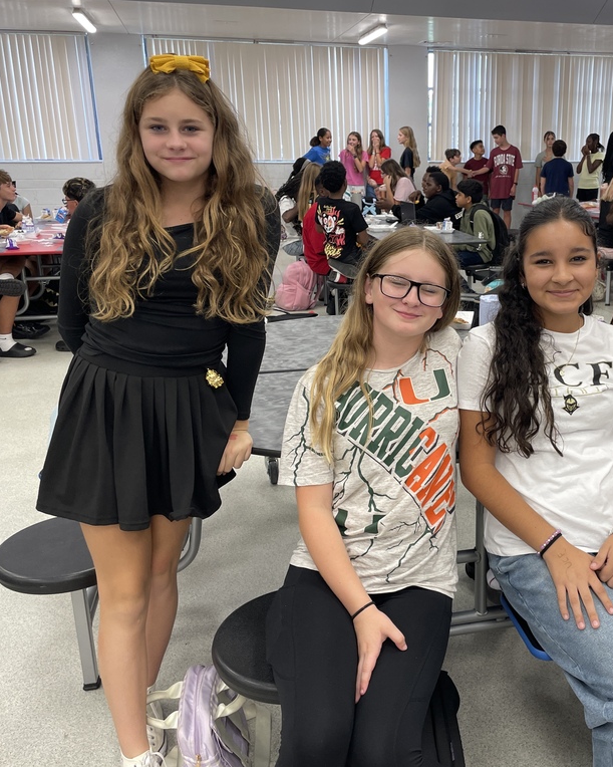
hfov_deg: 42.3
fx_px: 771
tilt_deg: -17.8
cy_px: 384
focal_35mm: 34
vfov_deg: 52.9
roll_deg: +0.0
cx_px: 441
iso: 80
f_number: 1.6
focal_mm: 4.2
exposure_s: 1/60
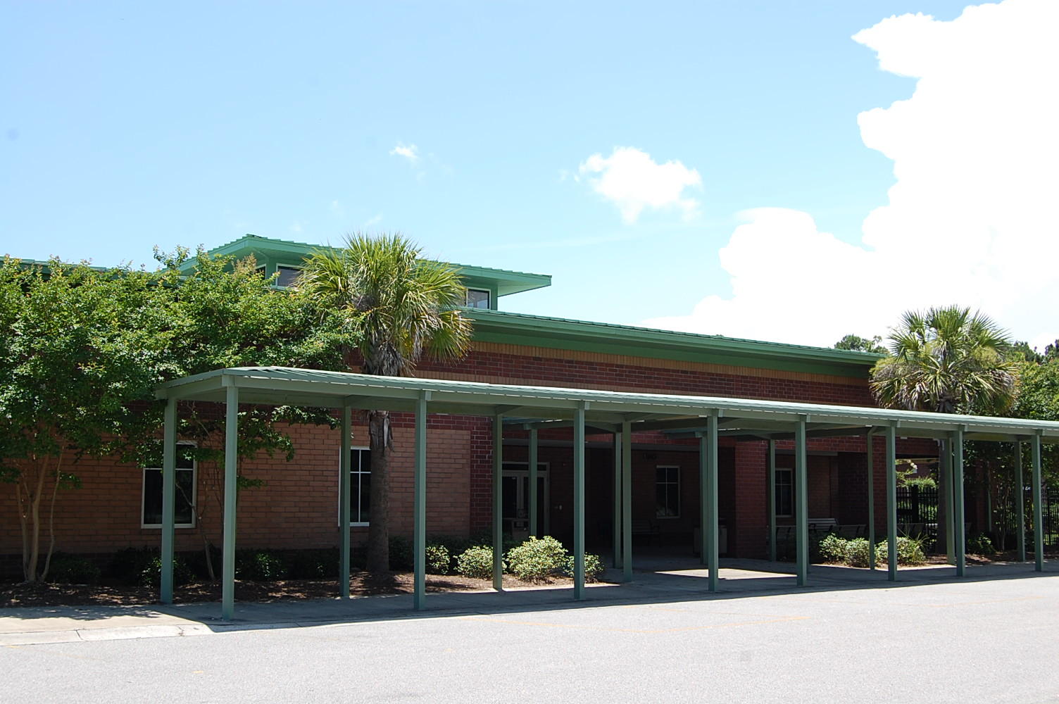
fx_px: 1234
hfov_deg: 46.4
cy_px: 352
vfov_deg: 31.8
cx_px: 530
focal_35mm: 42
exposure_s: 1/250
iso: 200
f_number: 8
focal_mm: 28
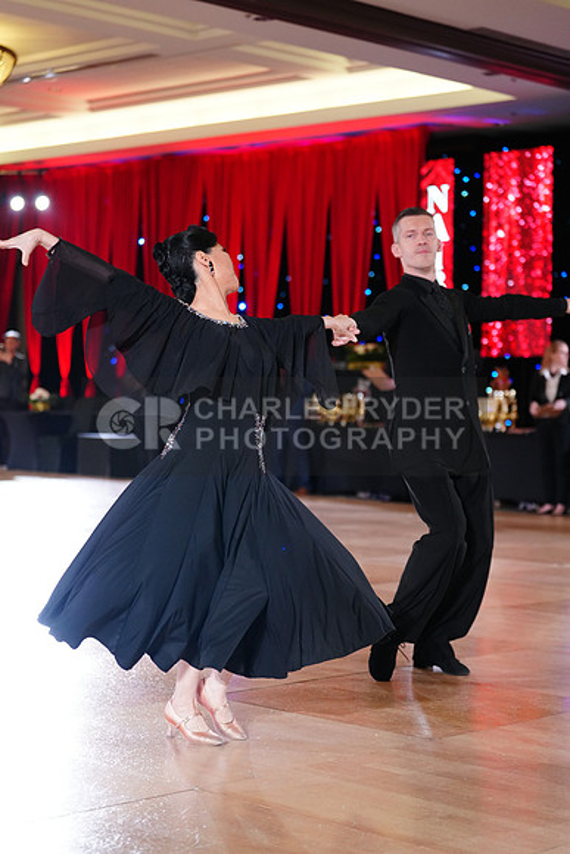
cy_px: 427
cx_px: 285
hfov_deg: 19.5
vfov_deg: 28.8
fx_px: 1661
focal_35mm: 70
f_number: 2.8
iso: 2500
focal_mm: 70
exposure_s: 1/400
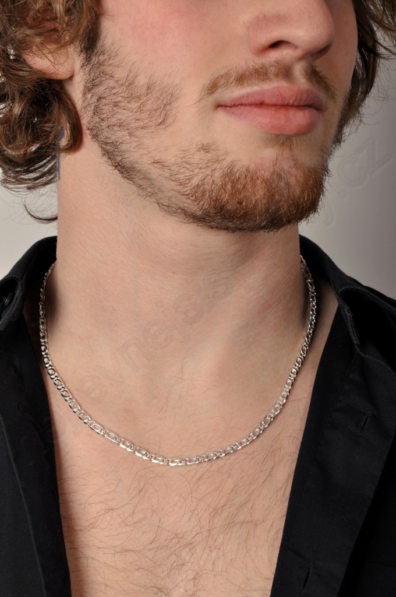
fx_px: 1290
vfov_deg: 26.0
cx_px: 198
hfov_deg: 17.4
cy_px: 298
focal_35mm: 78
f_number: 11
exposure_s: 1/160
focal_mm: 52
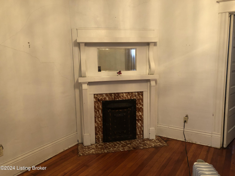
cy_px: 88
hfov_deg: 63.5
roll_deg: +1.8
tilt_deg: -9.1
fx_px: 190
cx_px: 118
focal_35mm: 28
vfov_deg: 49.7
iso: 100
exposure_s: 1/9
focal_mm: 3.99
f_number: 1.8
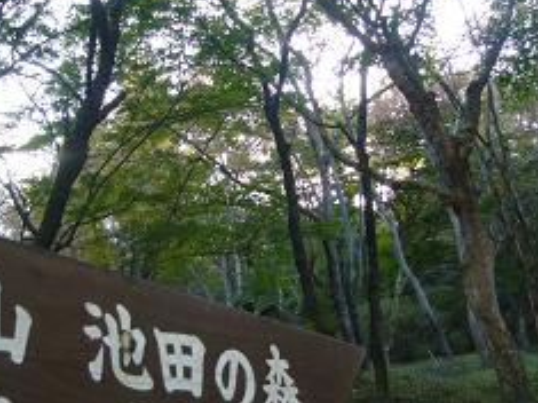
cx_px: 232
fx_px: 979
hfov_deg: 30.7
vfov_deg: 23.3
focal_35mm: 63
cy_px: 219
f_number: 2.8
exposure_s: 1/80
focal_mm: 5.8
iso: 80
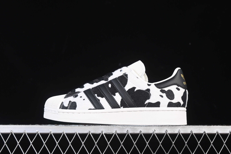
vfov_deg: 18.2
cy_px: 77
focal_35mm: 75
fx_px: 481
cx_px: 116
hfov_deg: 27.0
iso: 160
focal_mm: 50
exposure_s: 1/60
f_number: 6.3
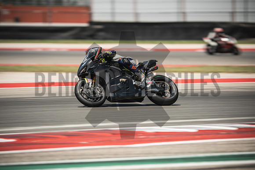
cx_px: 128
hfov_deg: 6.9
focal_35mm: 300
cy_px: 85
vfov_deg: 4.6
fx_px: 2125
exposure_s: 1/250
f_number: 2.5
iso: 160
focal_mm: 200
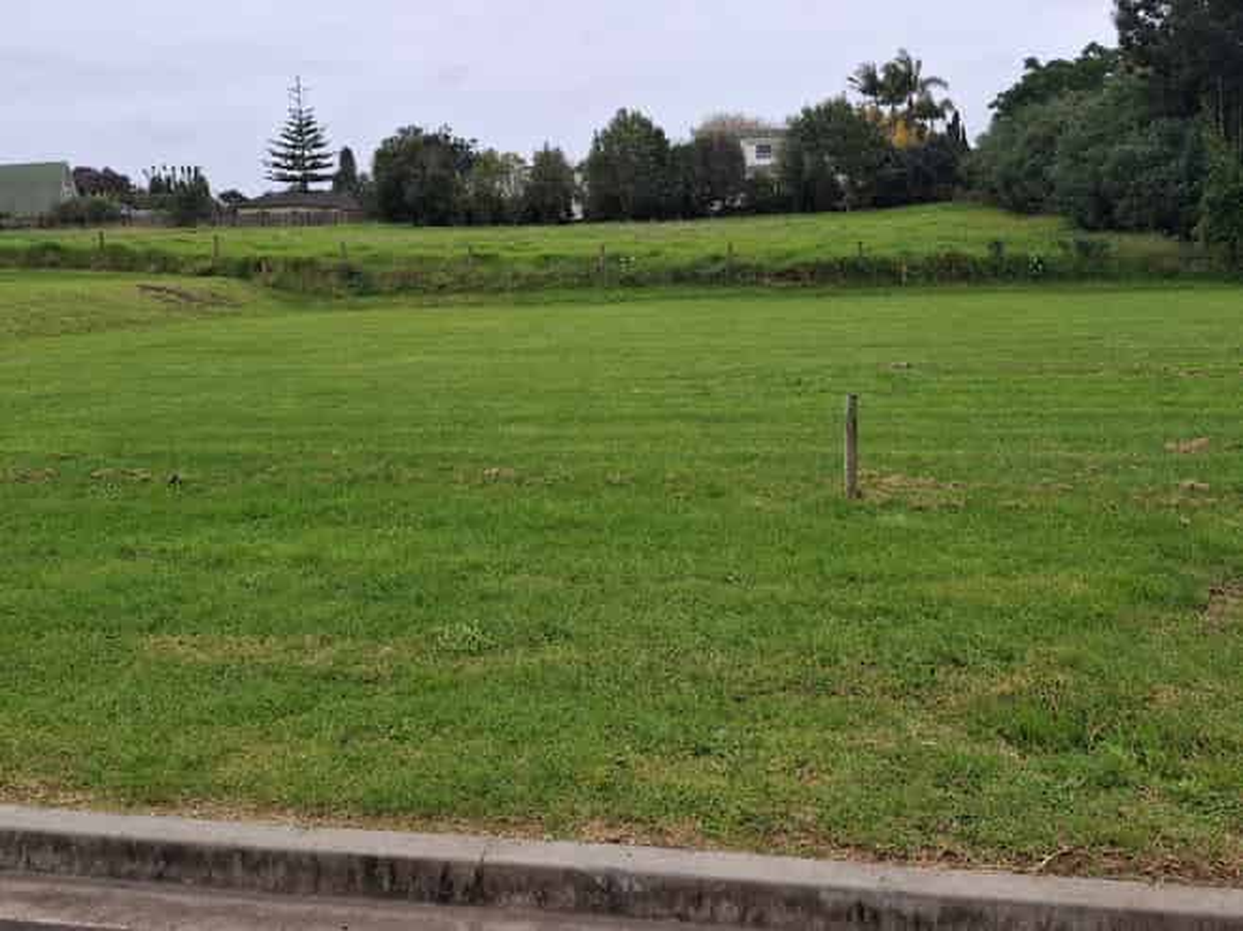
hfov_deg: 69.4
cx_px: 622
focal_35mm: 25
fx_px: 897
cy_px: 466
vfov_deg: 54.8
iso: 32
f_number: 1.8
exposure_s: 1/477
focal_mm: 4.69
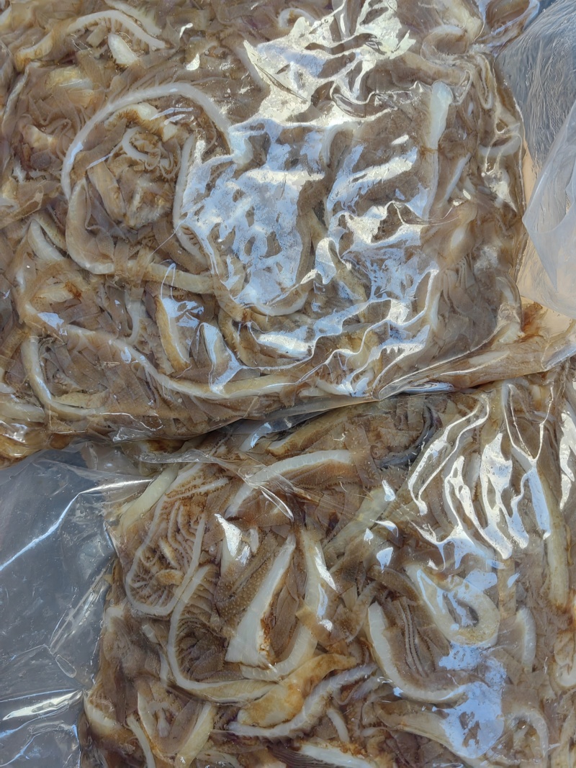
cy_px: 384
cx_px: 288
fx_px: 599
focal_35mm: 27
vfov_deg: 65.3
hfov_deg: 51.3
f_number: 1.8
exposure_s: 1/100
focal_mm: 5.54
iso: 64
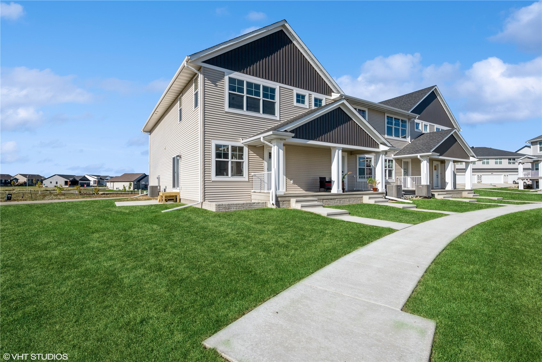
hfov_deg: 95.0
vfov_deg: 72.1
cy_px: 181
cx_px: 271
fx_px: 248
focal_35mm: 16
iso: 200
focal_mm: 16.5
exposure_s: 1/640
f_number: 8
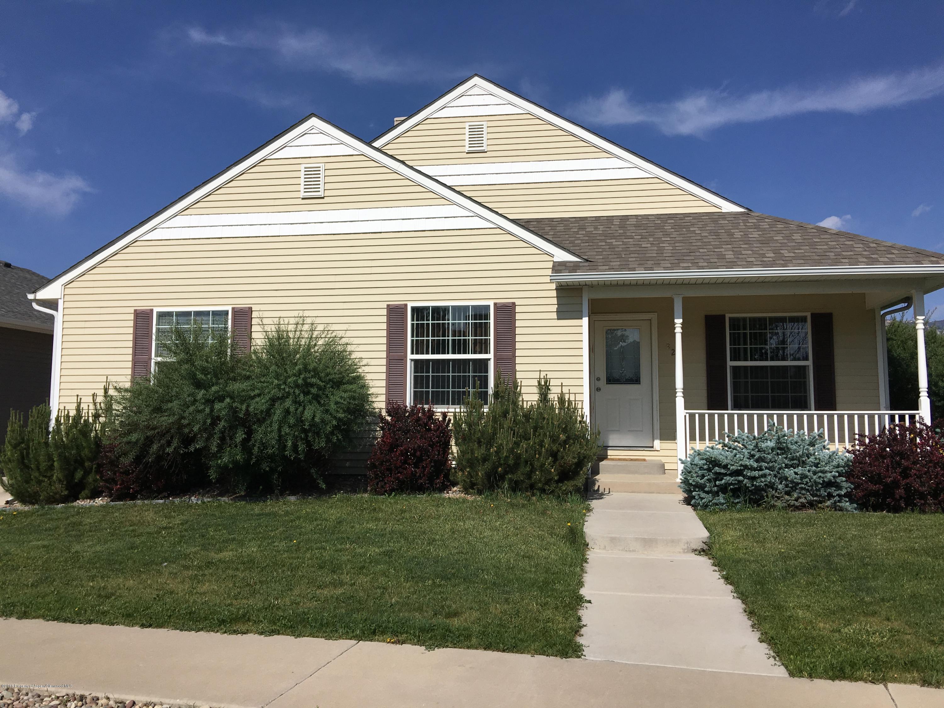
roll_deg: -0.7
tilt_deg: +6.4
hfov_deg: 61.7
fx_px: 791
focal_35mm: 29
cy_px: 354
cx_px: 472
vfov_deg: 48.2
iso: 25
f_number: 2.2
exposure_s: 1/3846
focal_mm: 4.15
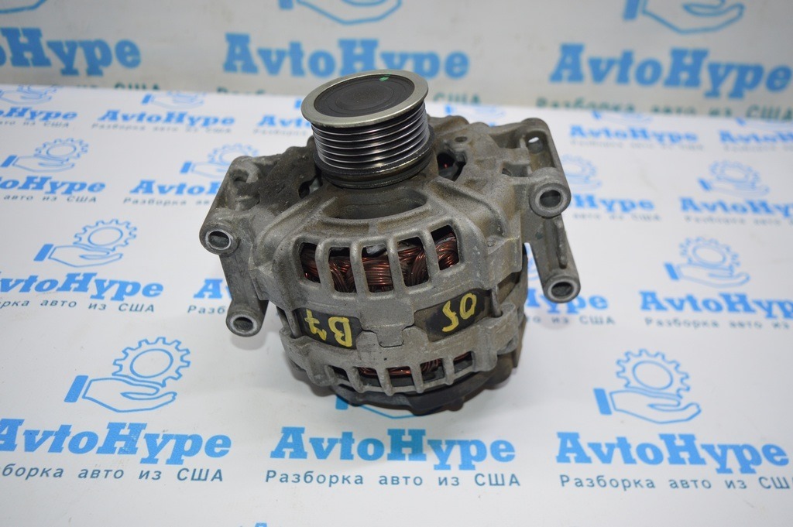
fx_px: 693
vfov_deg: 41.6
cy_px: 264
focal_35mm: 32
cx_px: 396
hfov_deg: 59.5
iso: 400
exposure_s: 1/80
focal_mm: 21
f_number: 4
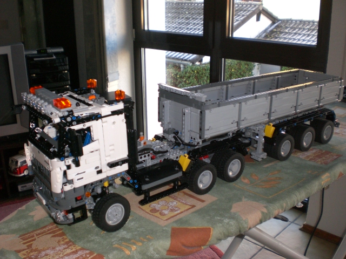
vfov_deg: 37.7
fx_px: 380
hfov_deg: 49.0
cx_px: 173
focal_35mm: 38
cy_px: 130
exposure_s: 1/60
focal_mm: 6.3
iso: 200
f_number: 3.1
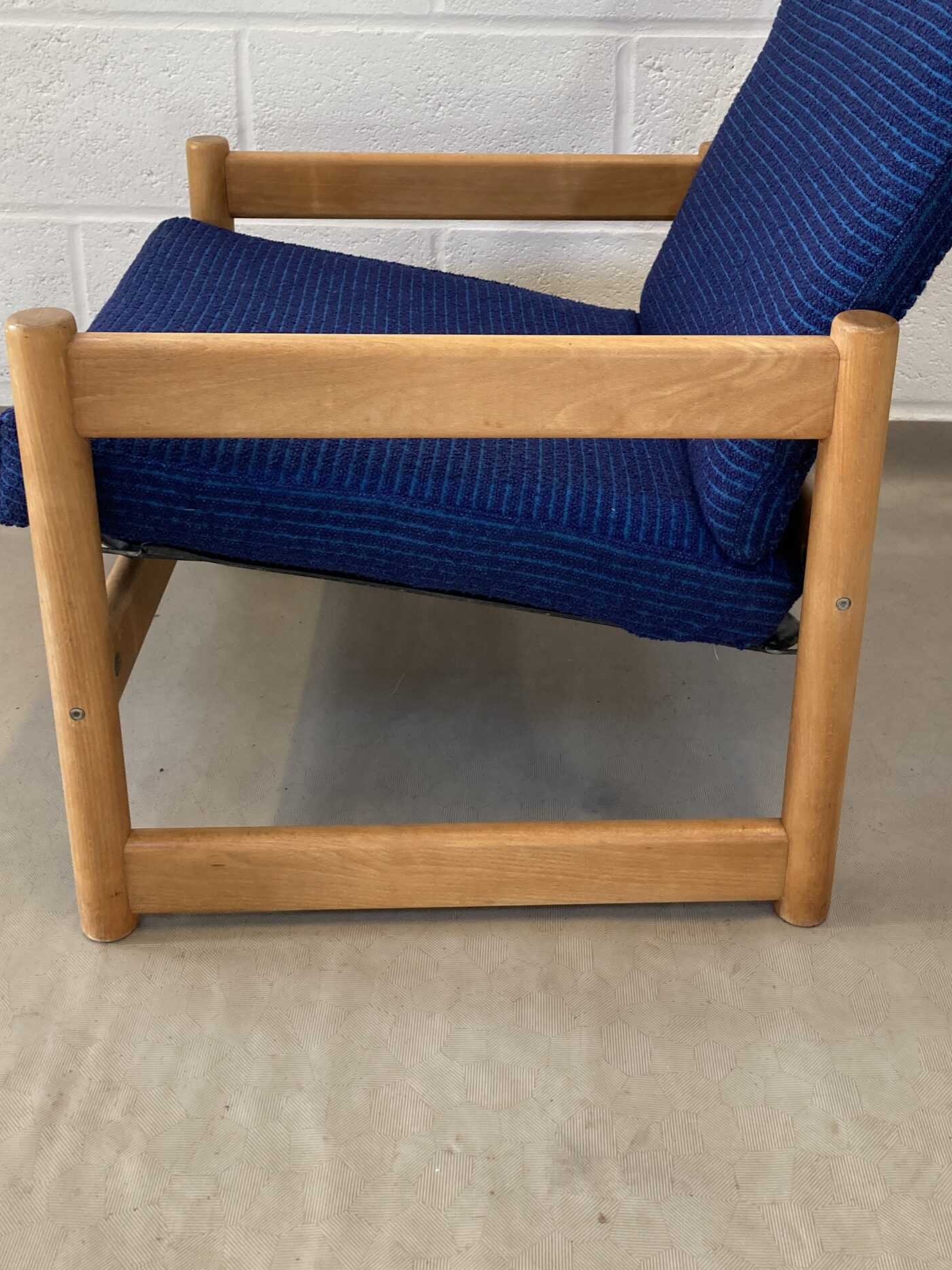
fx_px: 1393
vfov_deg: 48.2
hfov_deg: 37.7
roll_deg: -1.3
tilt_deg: -18.3
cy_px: 431
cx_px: 541
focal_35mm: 38
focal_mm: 3.99
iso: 80
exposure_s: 1/50
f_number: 1.8
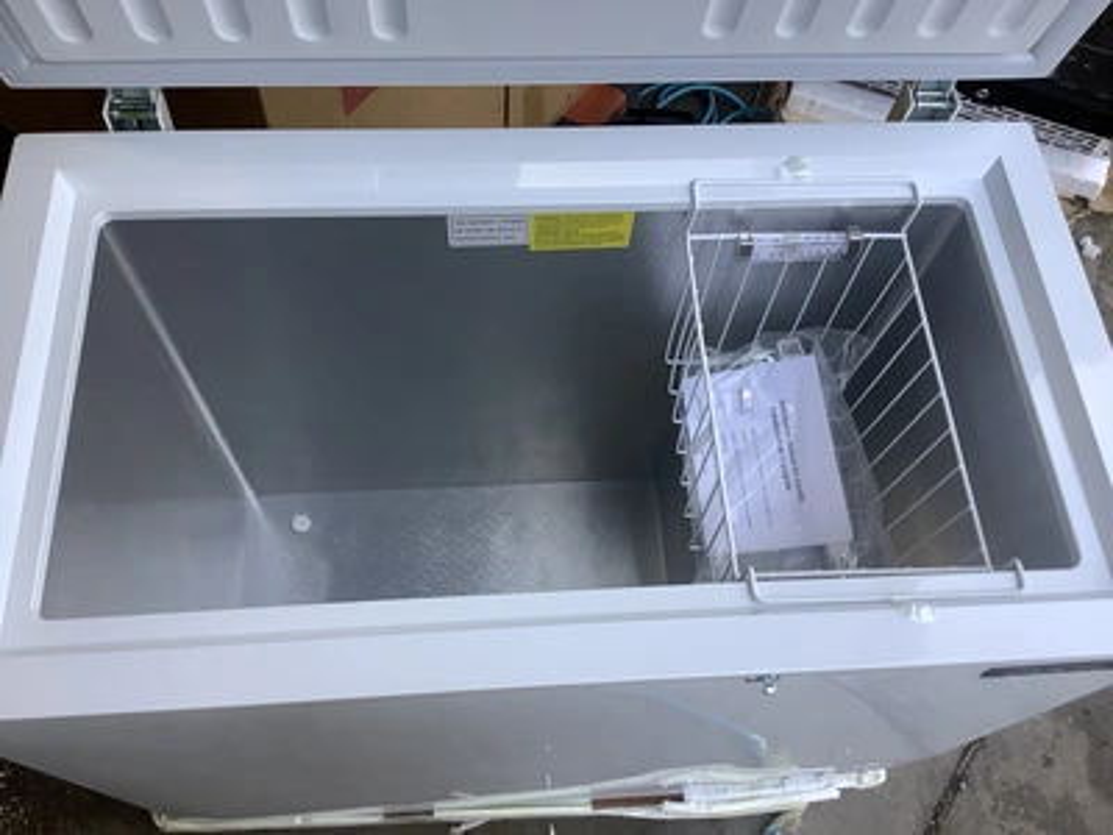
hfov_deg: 58.4
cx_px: 556
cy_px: 418
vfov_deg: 45.4
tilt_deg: -65.8
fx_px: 997
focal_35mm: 31
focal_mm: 3.3
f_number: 2.4
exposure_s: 1/60
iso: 64
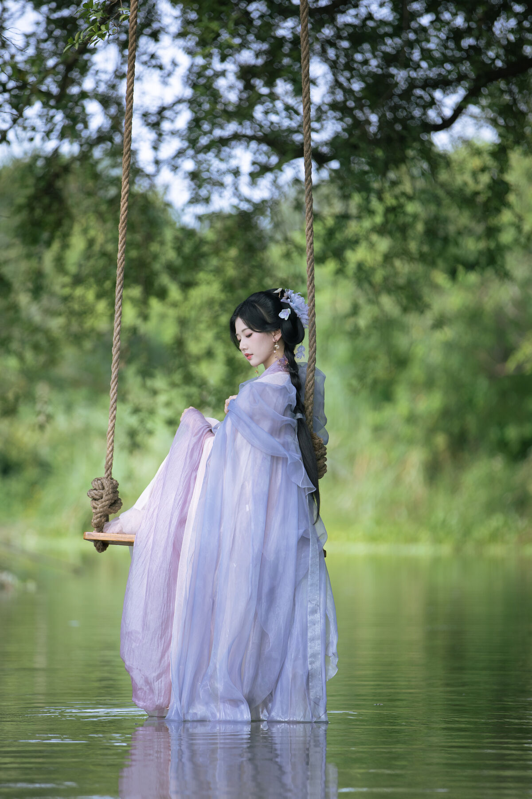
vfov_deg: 10.8
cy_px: 400
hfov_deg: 7.2
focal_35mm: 190
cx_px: 266
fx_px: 4211
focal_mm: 190
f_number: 2.8
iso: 100
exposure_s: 1/500
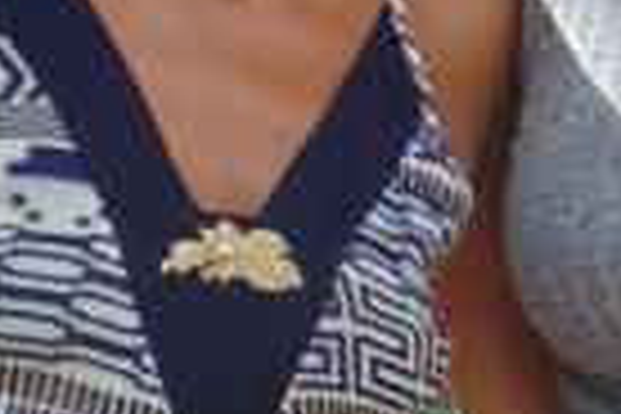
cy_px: 878
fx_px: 3329
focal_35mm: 193
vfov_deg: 6.8
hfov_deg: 10.4
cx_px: 882
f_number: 3
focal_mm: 4.5
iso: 80
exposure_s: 1/320
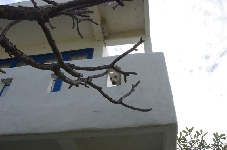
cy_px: 75
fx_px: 227
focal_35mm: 36
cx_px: 114
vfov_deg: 36.7
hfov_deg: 53.2
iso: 400
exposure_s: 1/100
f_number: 22
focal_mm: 24
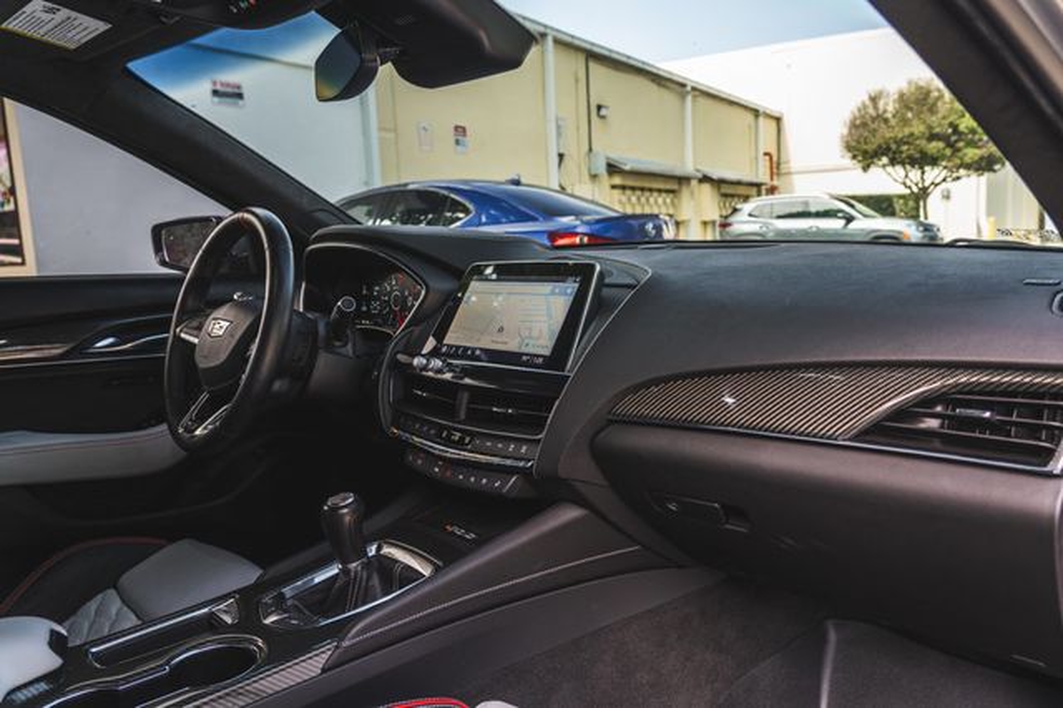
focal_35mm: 27
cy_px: 354
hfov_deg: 67.7
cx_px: 592
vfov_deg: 48.3
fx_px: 789
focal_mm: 24
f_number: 5
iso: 640
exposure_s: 1/60
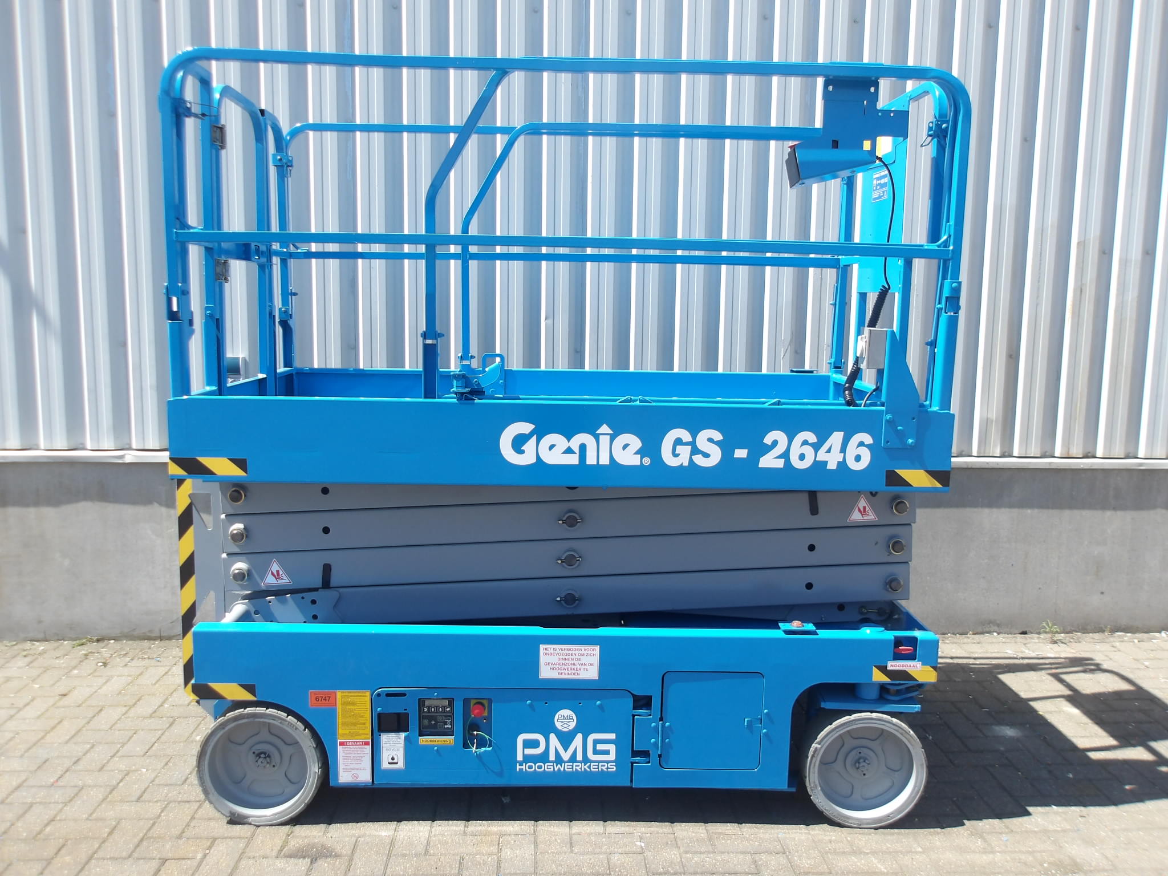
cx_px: 584
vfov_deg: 51.4
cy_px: 438
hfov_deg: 65.3
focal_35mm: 27
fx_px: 911
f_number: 3
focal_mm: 4.9
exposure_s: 1/539
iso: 100
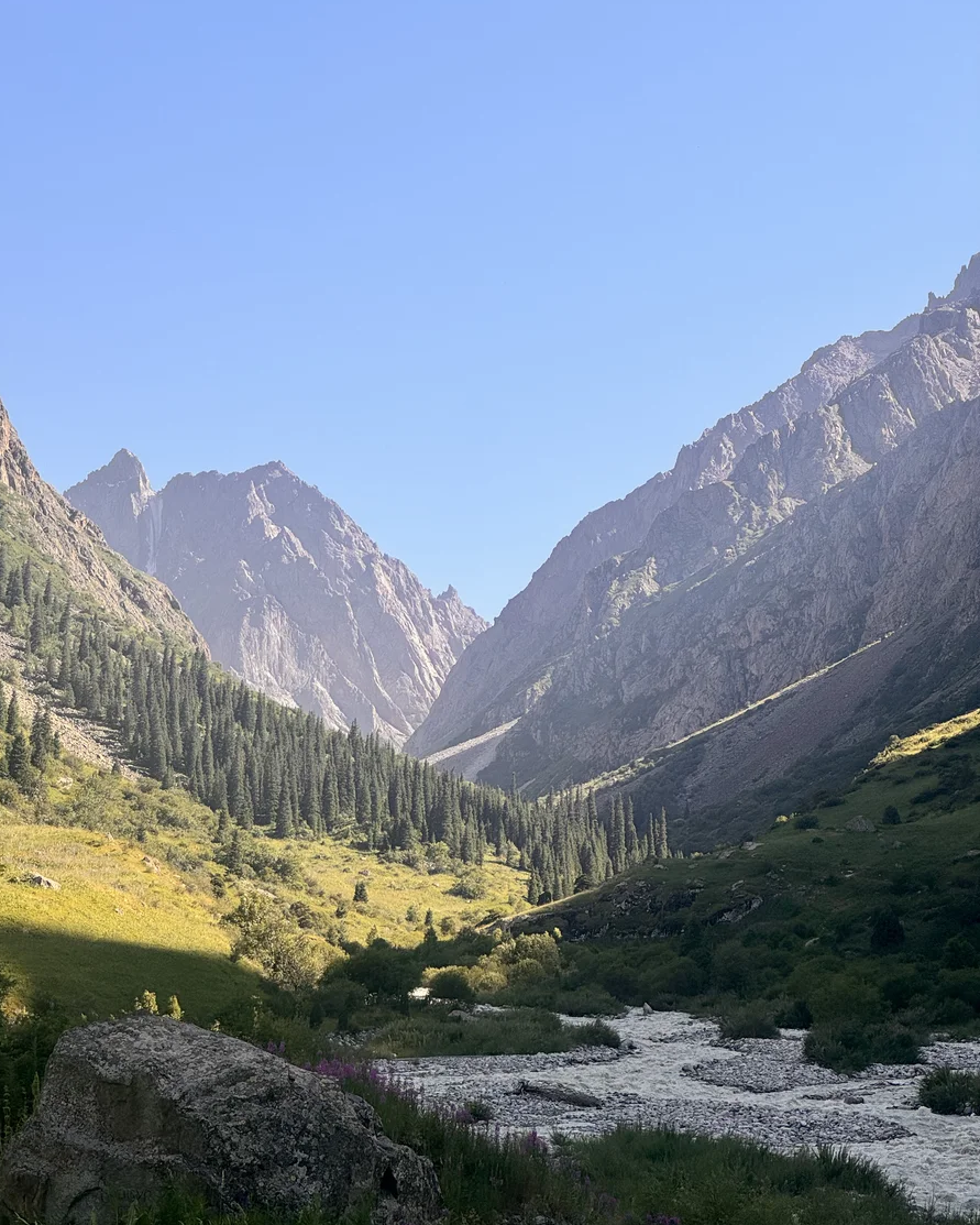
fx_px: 2935
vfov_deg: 23.6
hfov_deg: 19.0
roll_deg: -0.3
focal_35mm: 81
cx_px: 486
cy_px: 577
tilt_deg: +9.9
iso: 25
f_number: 2.8
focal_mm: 9
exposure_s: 1/637
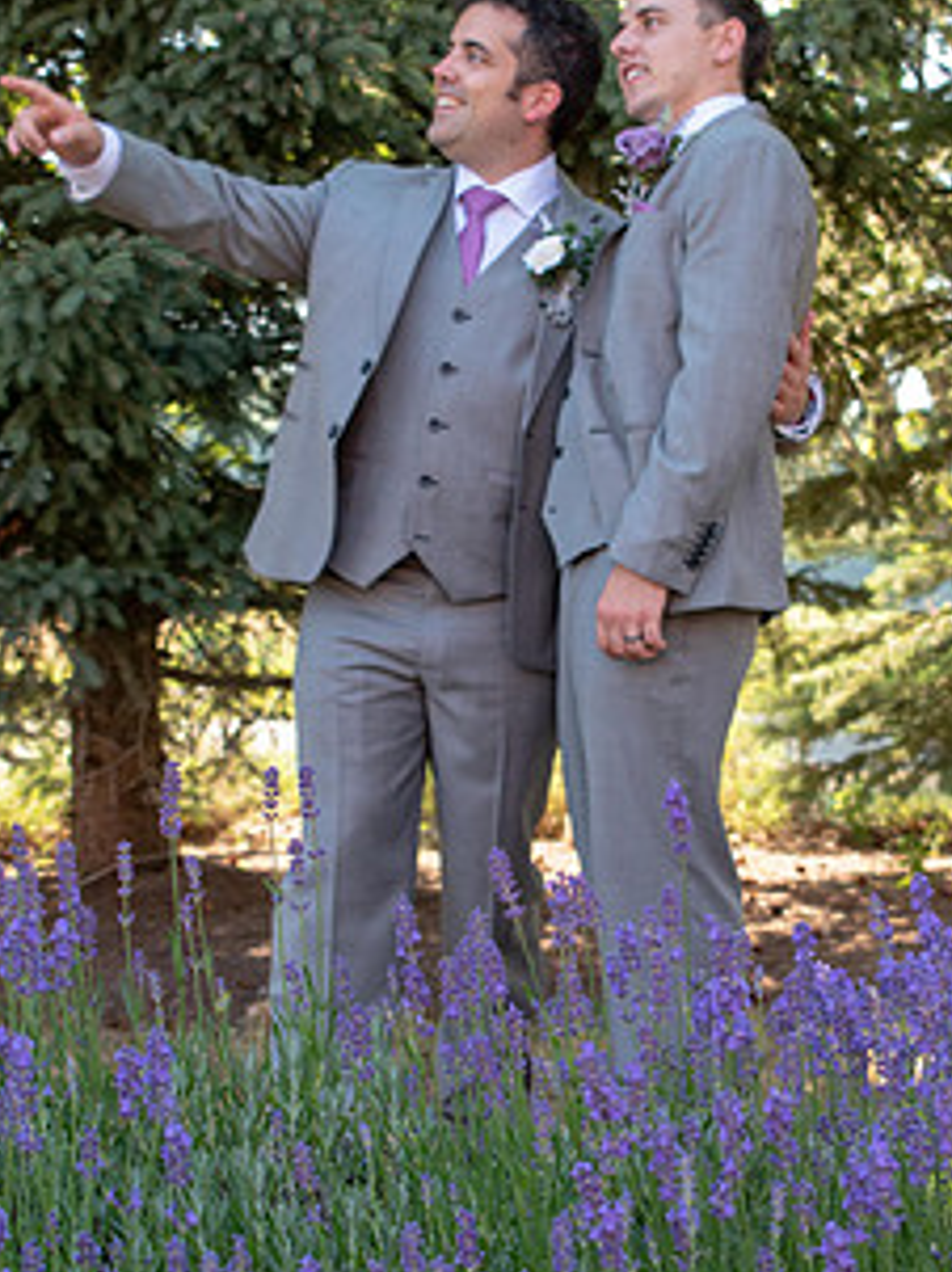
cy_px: 607
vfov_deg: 22.8
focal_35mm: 86
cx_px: 514
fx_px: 3158
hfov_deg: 17.1
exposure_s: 1/160
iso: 400
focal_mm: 40
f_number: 6.3
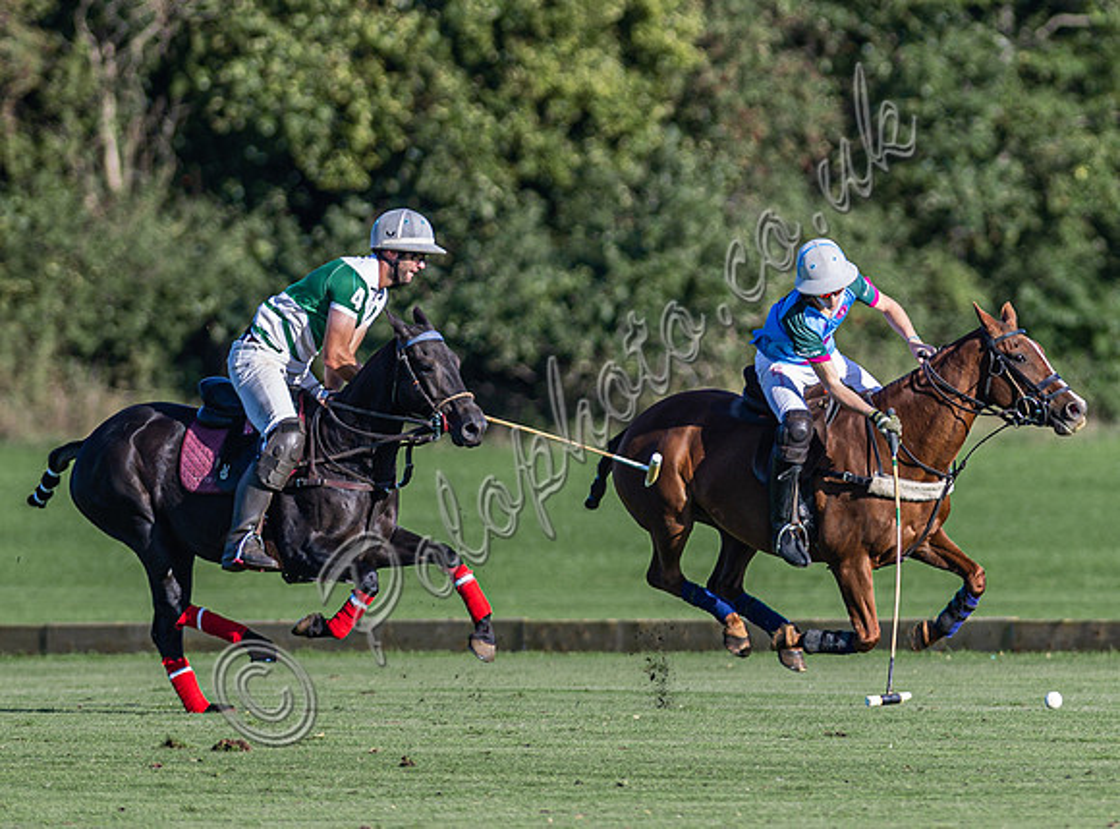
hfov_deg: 2.1
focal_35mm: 931
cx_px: 922
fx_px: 29980
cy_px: 321
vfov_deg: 1.6
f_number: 3.2
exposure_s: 1/1600
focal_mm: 300
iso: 160
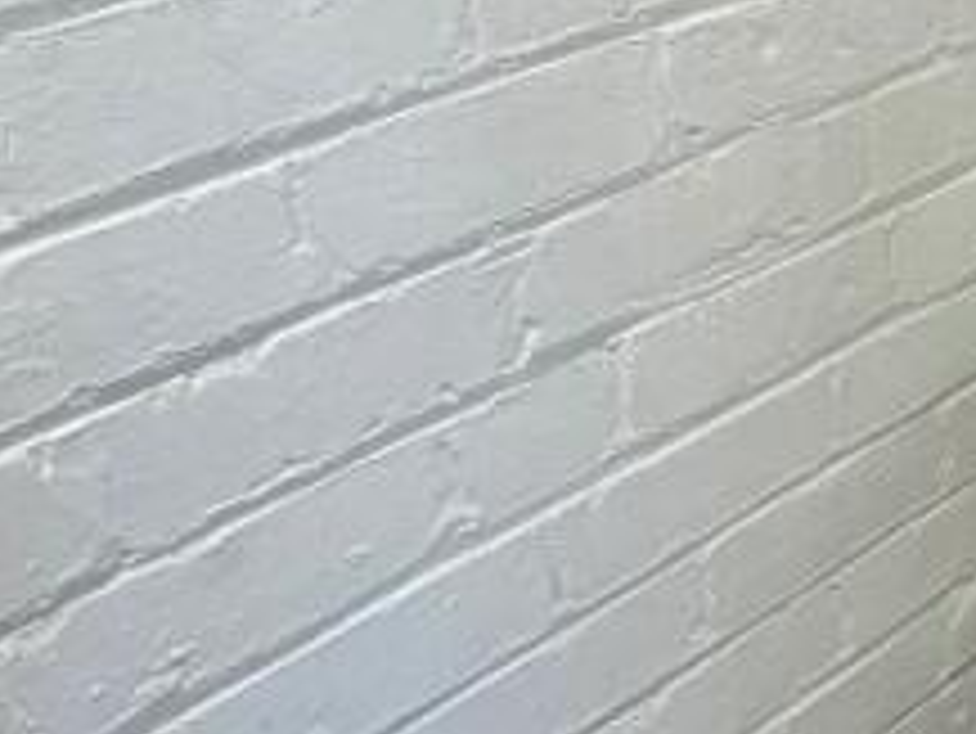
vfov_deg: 22.3
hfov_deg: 27.5
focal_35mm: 66
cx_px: 998
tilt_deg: -30.1
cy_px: 378
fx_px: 1862
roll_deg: +0.2
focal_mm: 2.22
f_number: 2.2
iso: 40
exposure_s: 1/126
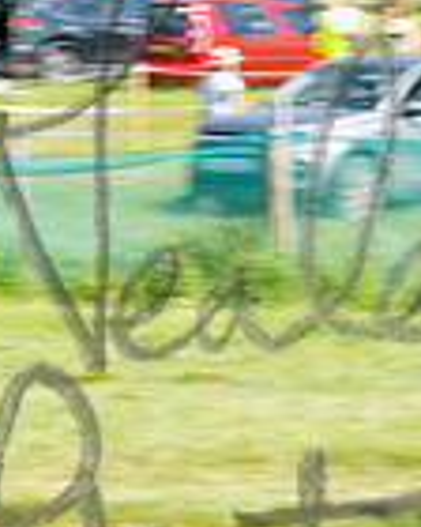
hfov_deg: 4.8
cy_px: 136
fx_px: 4922
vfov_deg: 6.1
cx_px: 723
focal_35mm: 316
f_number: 18
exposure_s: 1/160
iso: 200
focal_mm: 70
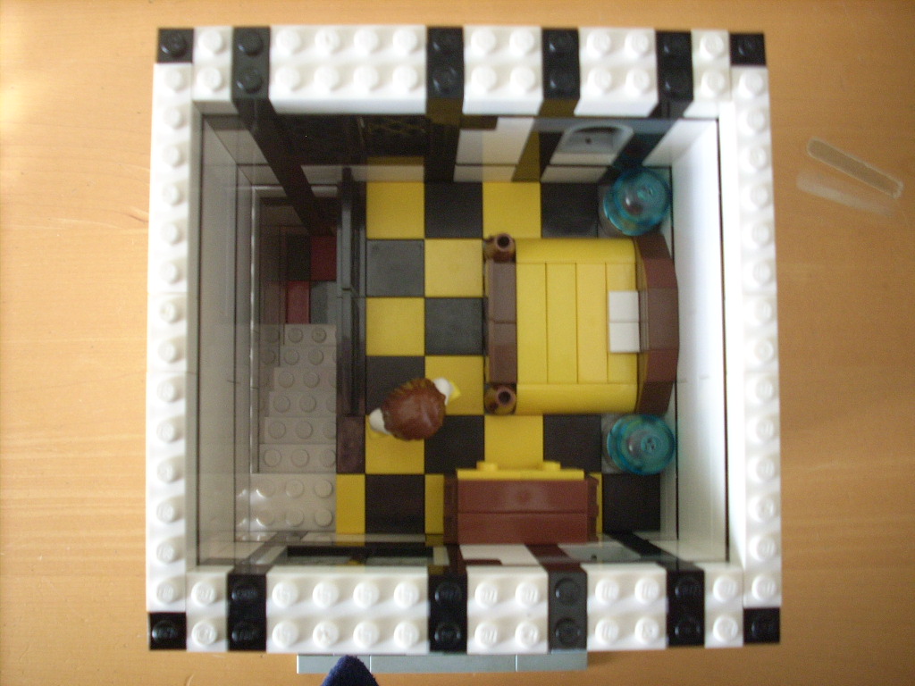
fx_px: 978
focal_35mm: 37
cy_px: 343
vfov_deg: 38.7
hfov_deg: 50.1
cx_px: 458
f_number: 2.8
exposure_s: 1/19.5
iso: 200
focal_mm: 6.2
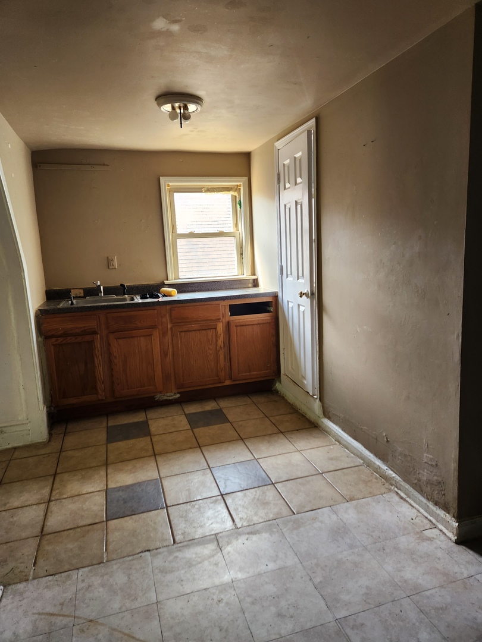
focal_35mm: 23
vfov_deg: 73.9
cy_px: 321
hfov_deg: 58.9
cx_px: 241
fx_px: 427
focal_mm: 5.4
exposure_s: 1/120
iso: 200
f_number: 1.8
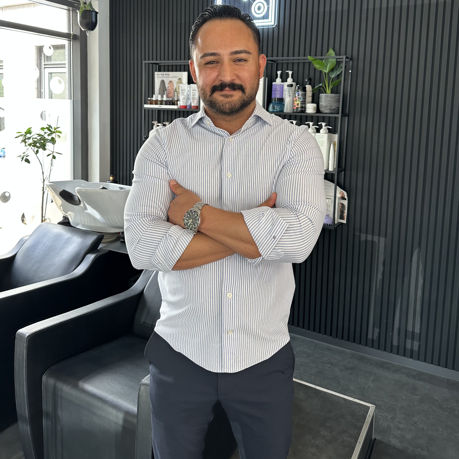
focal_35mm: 29
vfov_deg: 54.6
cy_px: 155
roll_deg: -1.6
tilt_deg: -5.3
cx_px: 231
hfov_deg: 55.6
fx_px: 435
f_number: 1.78
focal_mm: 6.86
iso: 100
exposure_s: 1/100
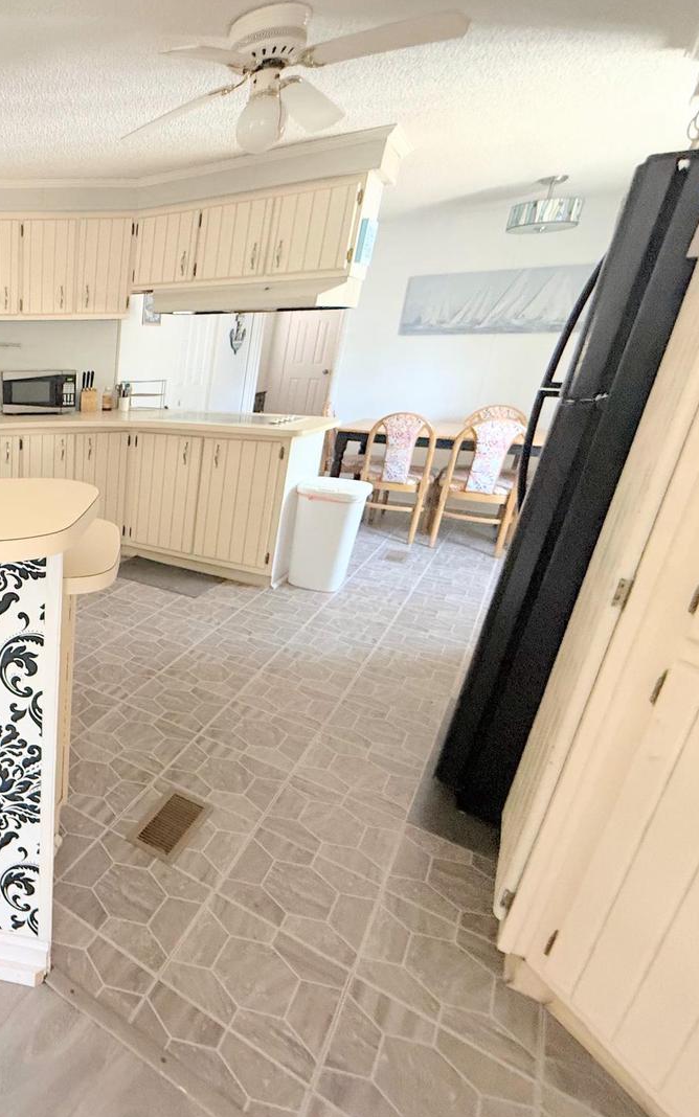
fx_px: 609
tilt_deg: -18.9
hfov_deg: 47.3
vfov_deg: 85.0
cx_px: -29
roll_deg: +1.4
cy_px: 556
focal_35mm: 20
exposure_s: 1/60
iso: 500
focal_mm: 2.22
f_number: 2.2
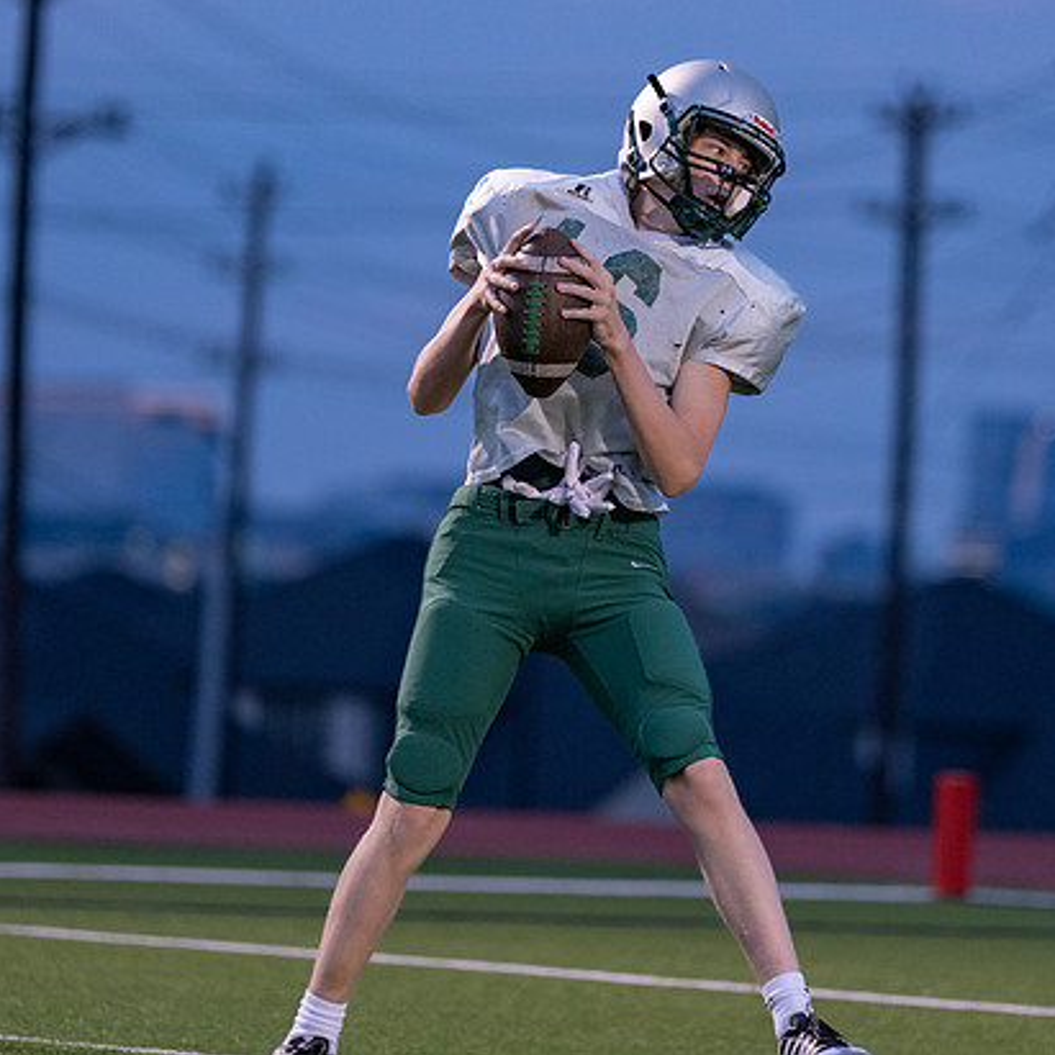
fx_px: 10137
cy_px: 373
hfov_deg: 6.0
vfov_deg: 6.0
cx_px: 607
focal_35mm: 294
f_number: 2.8
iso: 2500
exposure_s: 1/1000
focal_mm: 176
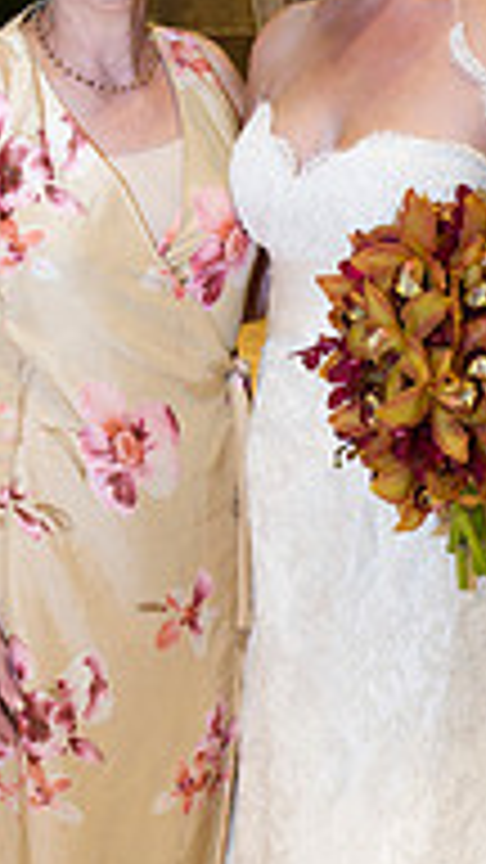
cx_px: 331
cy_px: 459
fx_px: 1741
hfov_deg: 15.9
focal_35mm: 76
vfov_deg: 27.9
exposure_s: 1/60
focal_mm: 31
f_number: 5.6
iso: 800
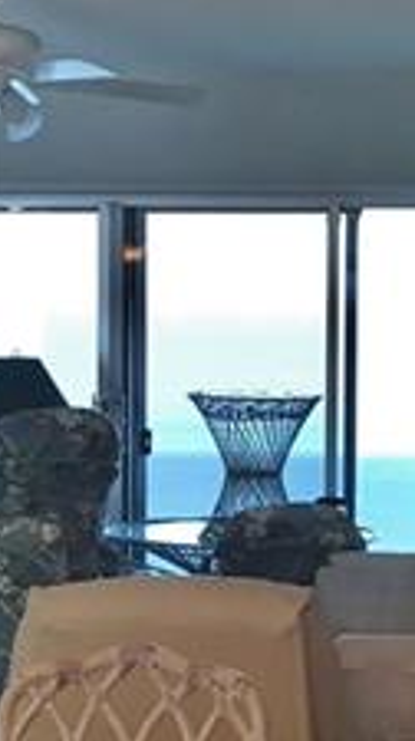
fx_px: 2120
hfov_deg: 11.2
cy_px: 458
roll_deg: +0.0
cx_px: 240
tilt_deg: -3.3
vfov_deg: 19.8
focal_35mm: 108
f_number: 2.2
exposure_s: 1/30
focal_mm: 4.15
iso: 50
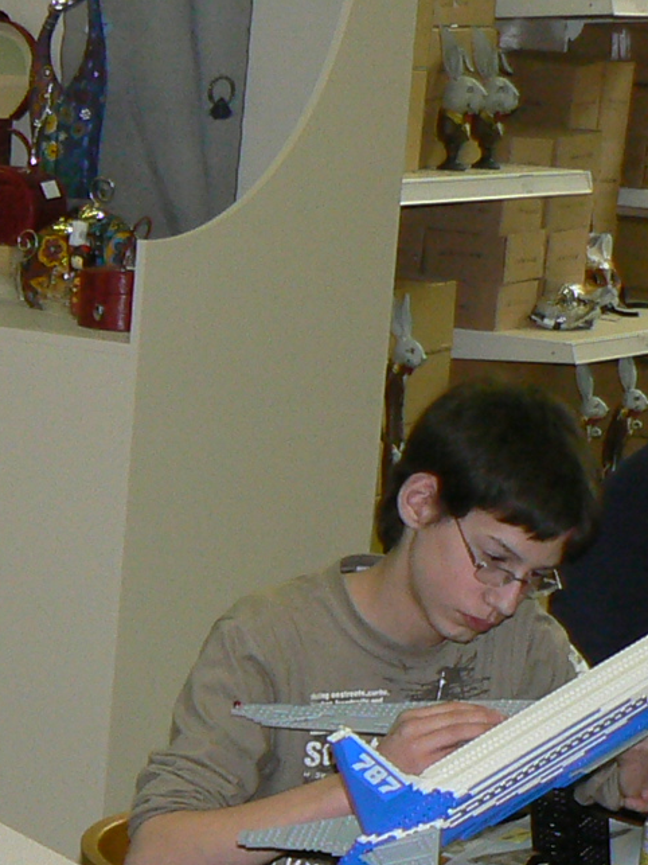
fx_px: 3221
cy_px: 1061
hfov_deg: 10.8
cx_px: -491
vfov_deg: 14.7
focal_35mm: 129
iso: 125
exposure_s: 1/30
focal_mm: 6
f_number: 2.8
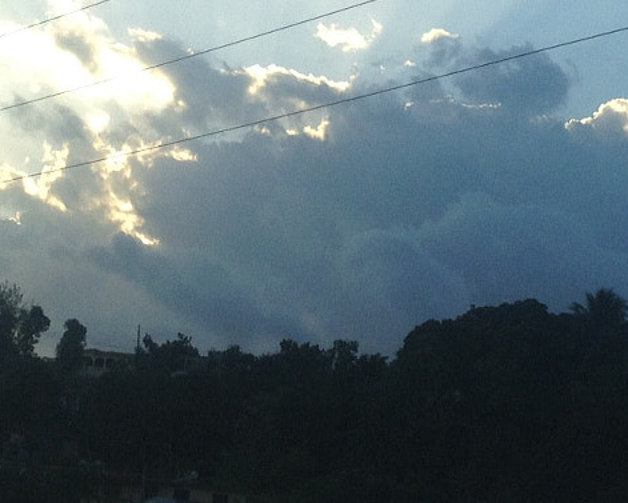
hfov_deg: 16.6
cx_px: 260
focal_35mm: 116
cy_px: -21
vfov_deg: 13.1
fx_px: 2156
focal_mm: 4.28
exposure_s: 1/1151
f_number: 2.4
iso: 50
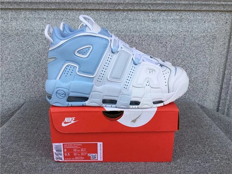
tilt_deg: -19.2
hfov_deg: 58.4
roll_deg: -0.3
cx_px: 116
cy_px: 87
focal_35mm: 31
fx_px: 208
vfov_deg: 45.4
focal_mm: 3.3
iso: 25
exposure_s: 1/627
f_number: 2.4
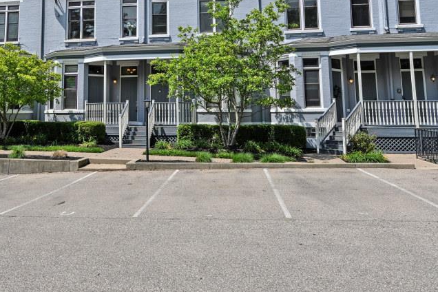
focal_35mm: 33
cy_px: 49
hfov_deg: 56.7
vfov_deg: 38.1
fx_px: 401
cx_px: 173
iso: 100
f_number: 8
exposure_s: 1/500
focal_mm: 14
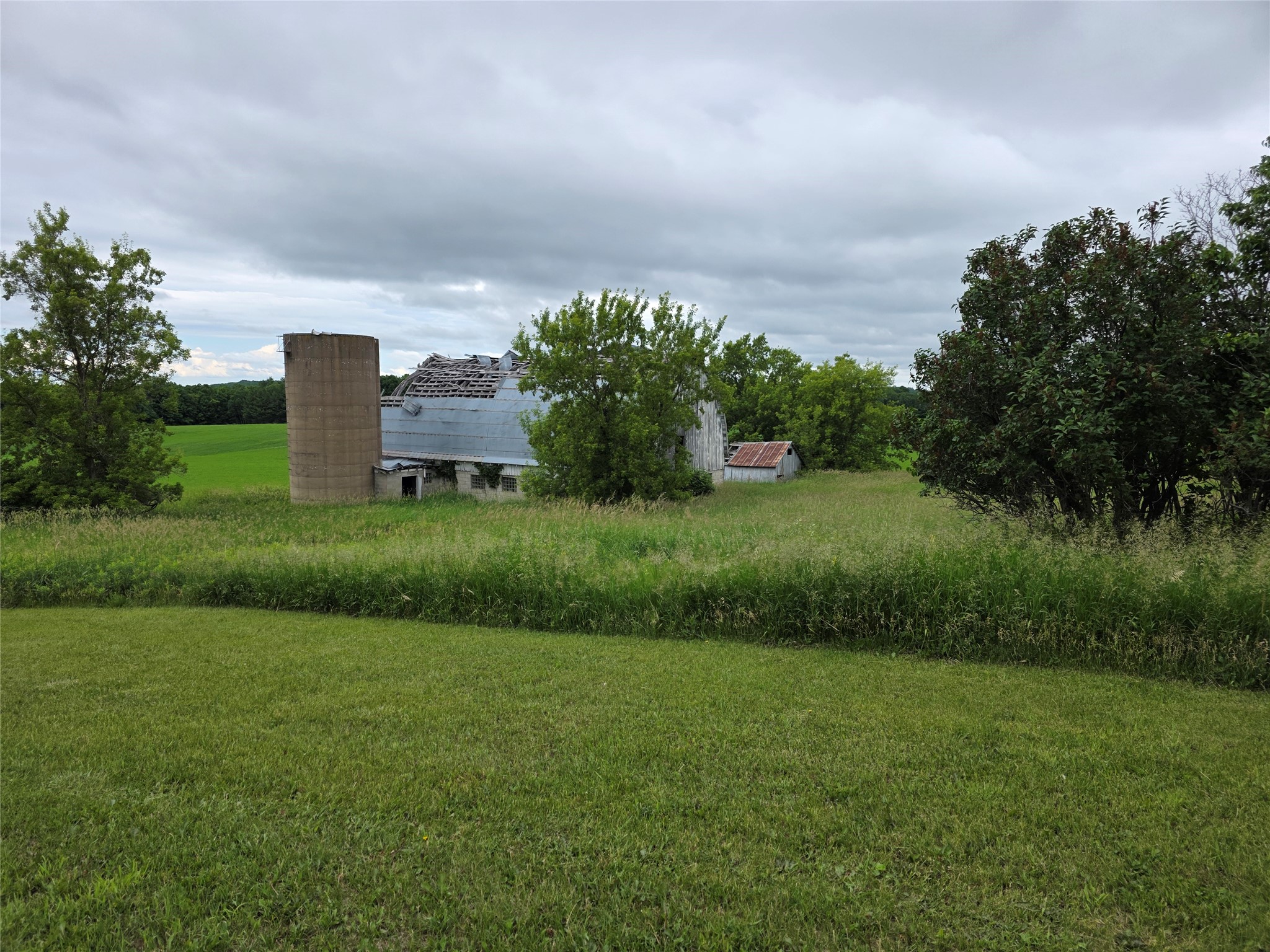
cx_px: 635
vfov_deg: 58.9
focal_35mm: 23
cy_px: 476
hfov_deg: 73.9
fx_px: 844
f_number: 1.7
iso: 80
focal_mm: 6.3
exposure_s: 1/2745
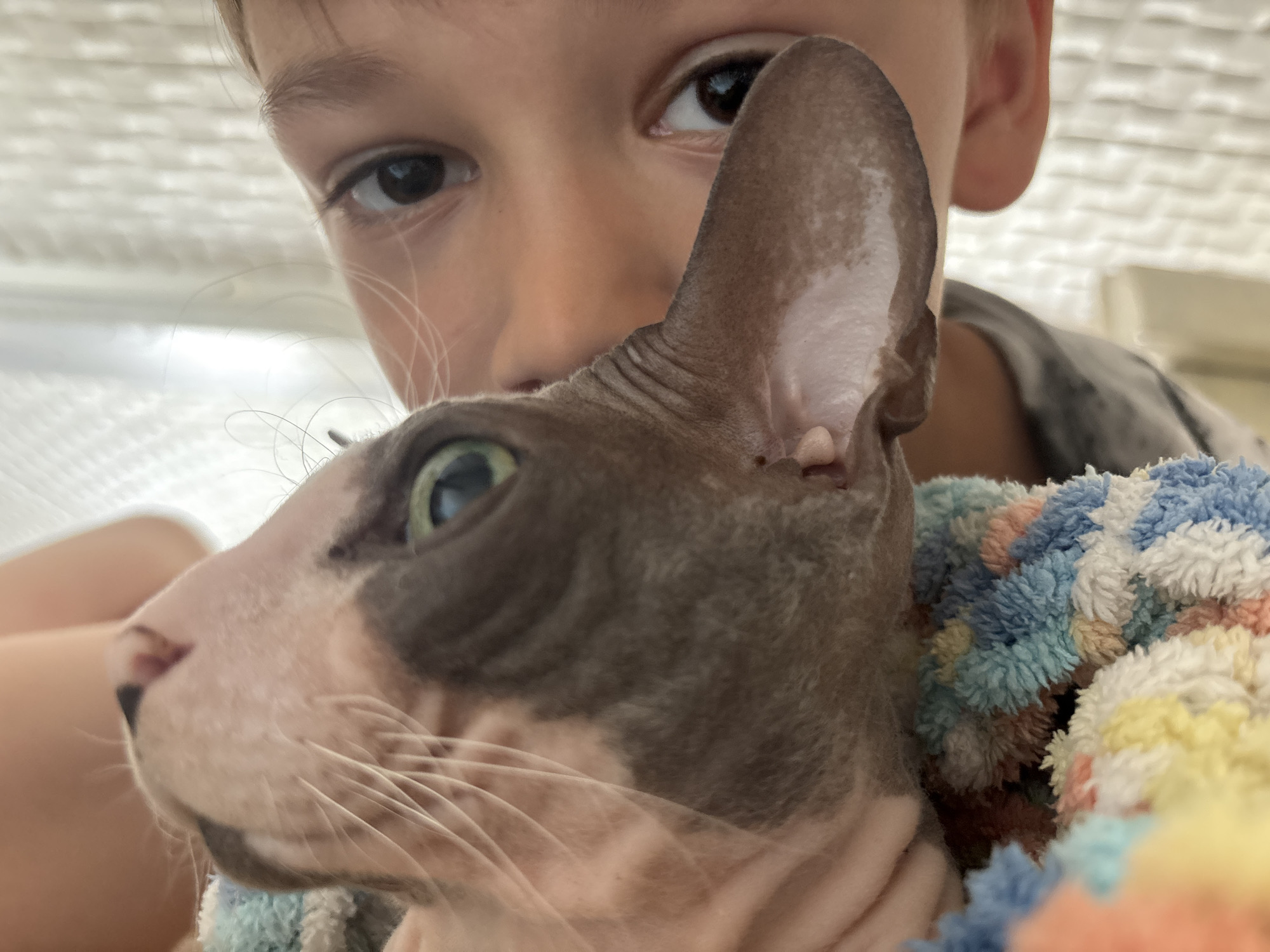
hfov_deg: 67.3
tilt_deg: +20.8
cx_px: 635
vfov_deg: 53.1
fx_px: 954
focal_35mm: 26
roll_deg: -4.6
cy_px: 476
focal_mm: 5.96
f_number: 1.6
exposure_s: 1/30
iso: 1000
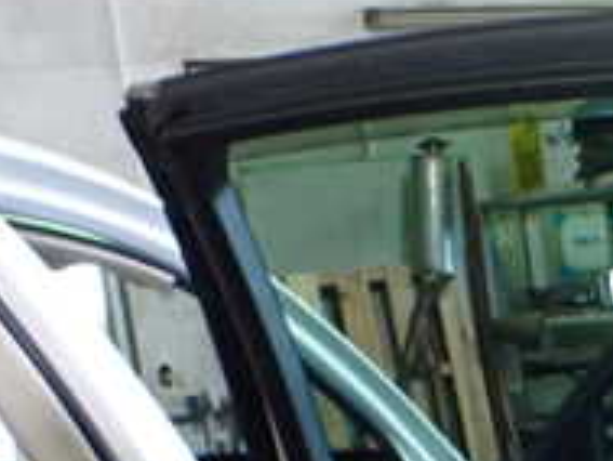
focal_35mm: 95
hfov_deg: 19.3
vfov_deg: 14.8
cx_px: 756
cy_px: 633
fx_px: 1683
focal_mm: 5.4
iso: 800
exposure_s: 1/125
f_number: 2.3
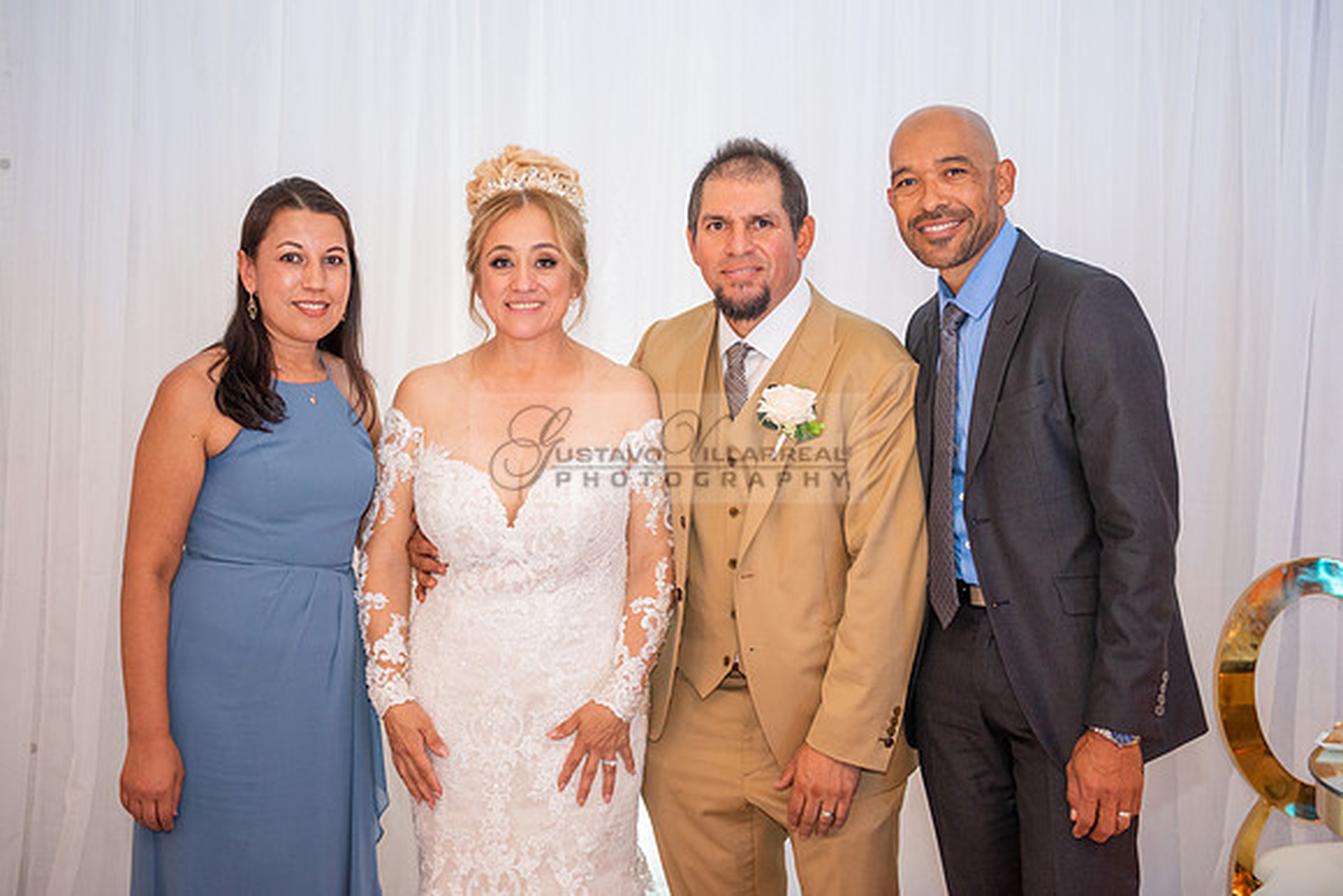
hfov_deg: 34.4
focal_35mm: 58
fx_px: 2169
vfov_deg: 23.3
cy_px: 410
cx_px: 672
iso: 640
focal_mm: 52
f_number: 2.8
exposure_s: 1/80
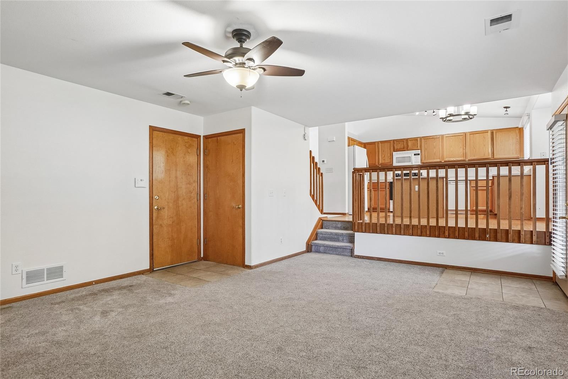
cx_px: 284
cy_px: 190
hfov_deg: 90.0
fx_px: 284
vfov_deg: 67.4
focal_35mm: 18
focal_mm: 12
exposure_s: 1/5
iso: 400
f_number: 8
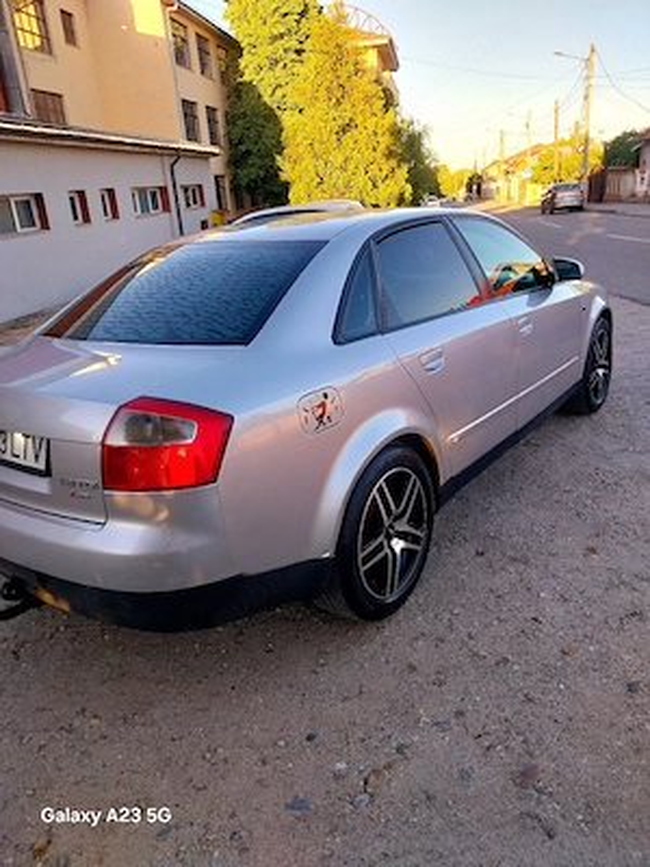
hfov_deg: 53.1
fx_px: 651
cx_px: 325
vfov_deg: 67.3
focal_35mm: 26
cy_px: 434
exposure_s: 1/182
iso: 25
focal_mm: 4
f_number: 1.8
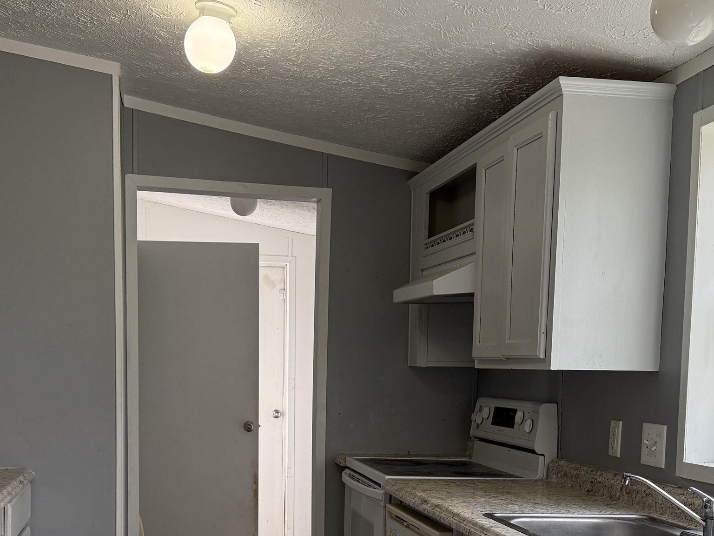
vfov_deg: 29.4
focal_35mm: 48
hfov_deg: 39.6
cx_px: 317
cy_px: 450
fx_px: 990
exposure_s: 1/220
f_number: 1.78
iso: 160
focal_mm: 6.76
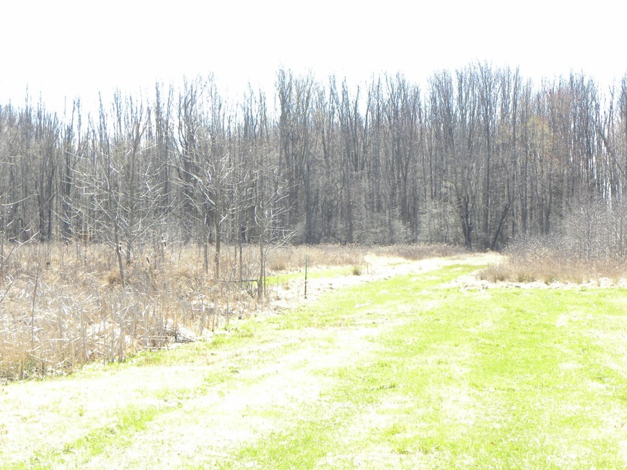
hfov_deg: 17.9
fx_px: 1993
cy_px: 244
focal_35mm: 110
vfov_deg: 13.5
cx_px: 323
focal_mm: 18.8
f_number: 4.5
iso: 64
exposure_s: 1/80
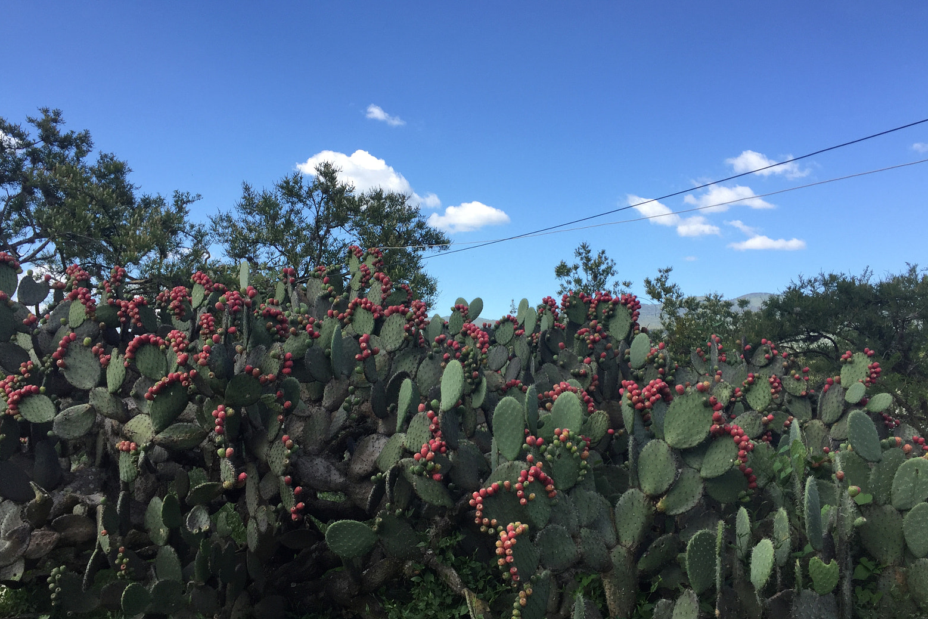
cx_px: 471
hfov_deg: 60.3
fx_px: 799
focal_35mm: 31
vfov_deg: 42.2
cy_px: 357
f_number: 2.2
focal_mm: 4.15
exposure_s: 1/879
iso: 32
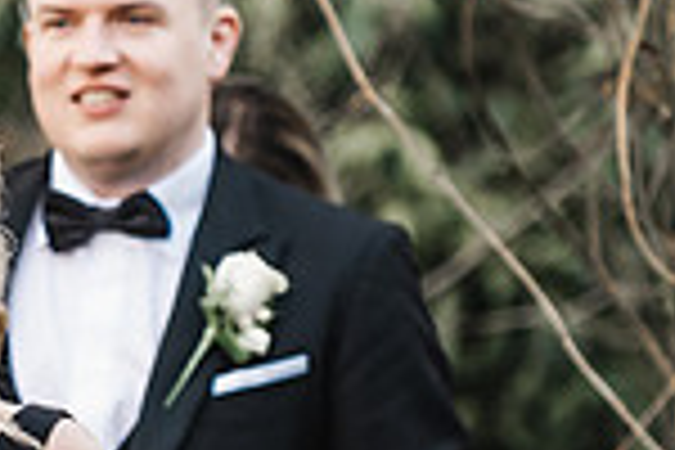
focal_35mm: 527
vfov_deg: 2.6
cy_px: 547
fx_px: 9880
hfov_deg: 3.9
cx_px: 2
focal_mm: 125
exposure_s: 1/320
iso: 800
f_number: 2.8
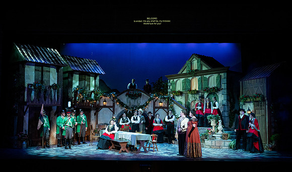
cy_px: 98
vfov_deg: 34.2
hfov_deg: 55.3
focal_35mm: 36
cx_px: 146
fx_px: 278
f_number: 5.6
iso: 1600
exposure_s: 1/160
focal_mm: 34
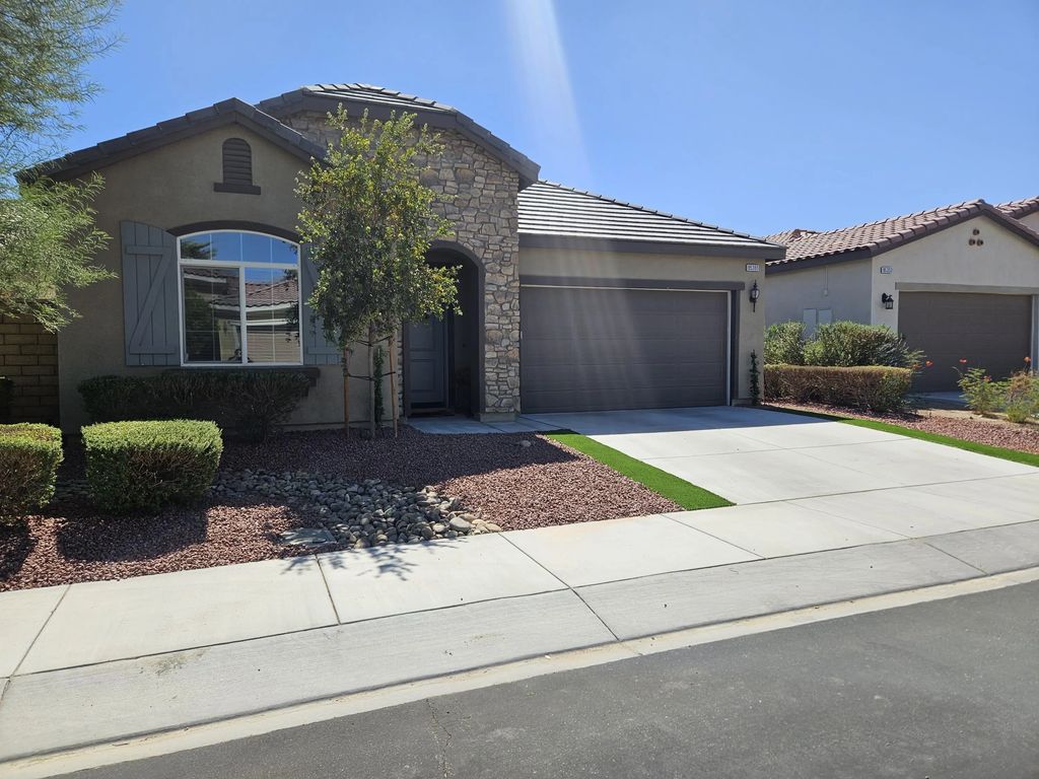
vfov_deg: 58.9
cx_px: 520
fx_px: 690
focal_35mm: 23
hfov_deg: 73.9
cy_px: 390
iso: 25
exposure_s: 1/2145
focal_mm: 5.4
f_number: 1.8
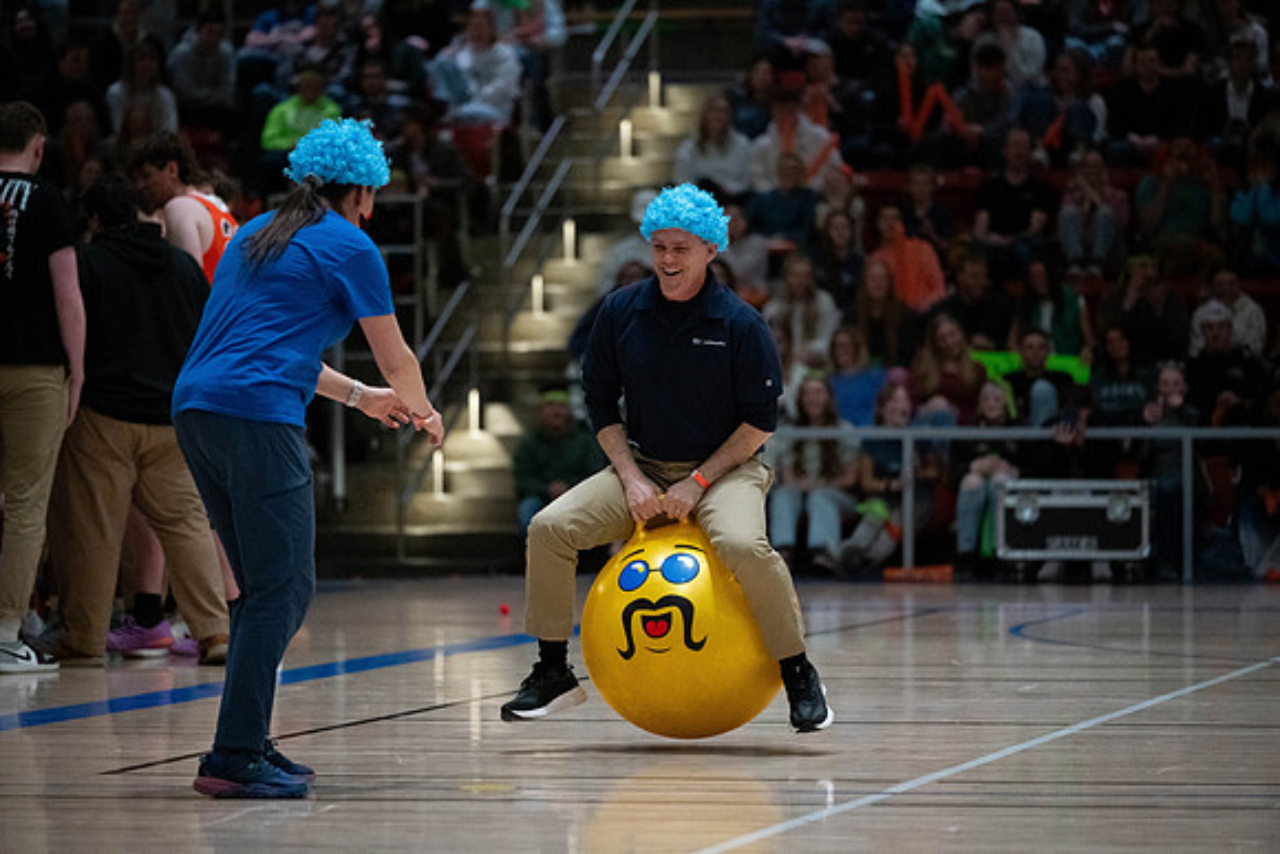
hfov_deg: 11.4
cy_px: 427
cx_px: 640
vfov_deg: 7.6
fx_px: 6401
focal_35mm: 180
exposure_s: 1/800
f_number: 2.8
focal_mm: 180
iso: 6400
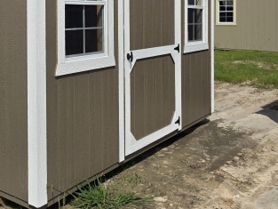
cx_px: 32
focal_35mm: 47
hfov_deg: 37.9
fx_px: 378
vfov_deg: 29.4
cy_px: 14
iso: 64
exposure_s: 1/7944
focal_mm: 6.3
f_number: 1.7
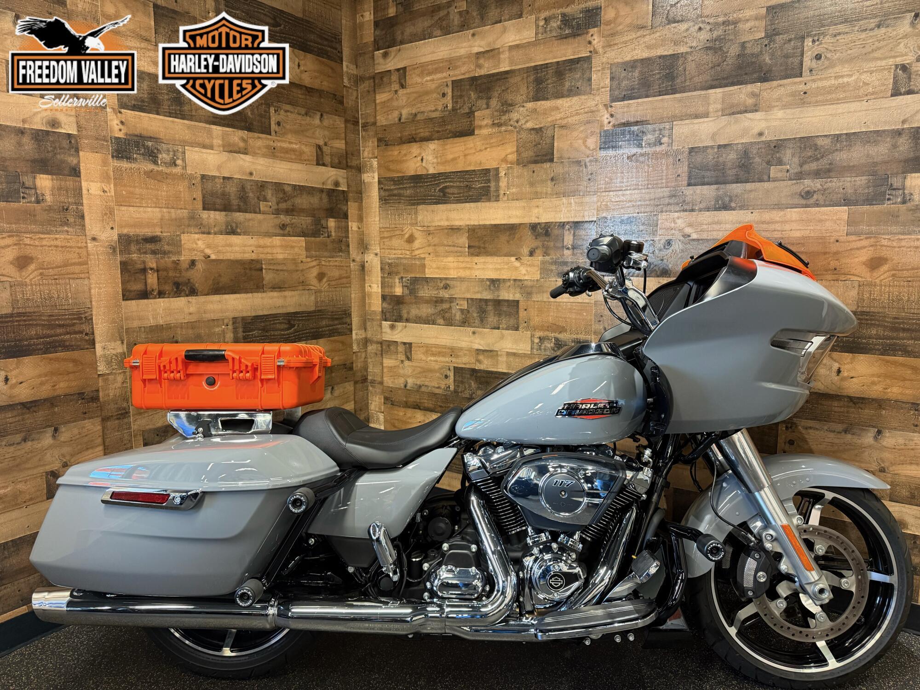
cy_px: 345
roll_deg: +0.8
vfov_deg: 56.8
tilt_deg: -8.6
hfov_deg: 71.6
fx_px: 638
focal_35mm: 24
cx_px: 460
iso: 400
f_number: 1.78
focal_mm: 6.76
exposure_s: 1/60
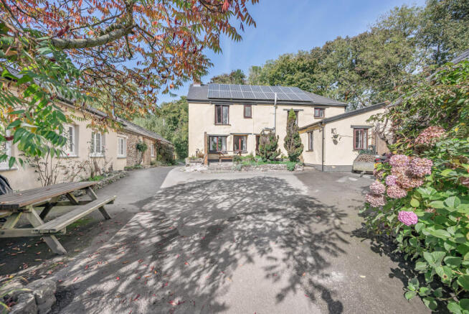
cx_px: 234
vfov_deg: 81.3
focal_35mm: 14
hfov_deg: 104.2
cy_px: 157
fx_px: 183
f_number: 8
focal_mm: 14
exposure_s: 1/400
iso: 100
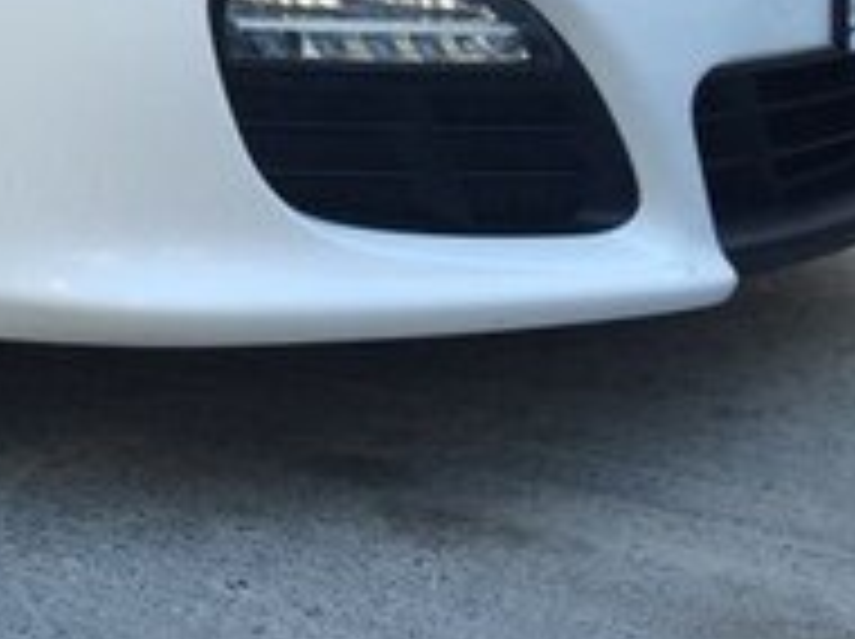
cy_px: -173
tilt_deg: -5.1
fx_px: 2492
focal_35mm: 101
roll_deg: -1.7
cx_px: -387
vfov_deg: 14.1
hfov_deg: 17.7
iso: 32
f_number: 2.2
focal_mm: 4.15
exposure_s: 1/277
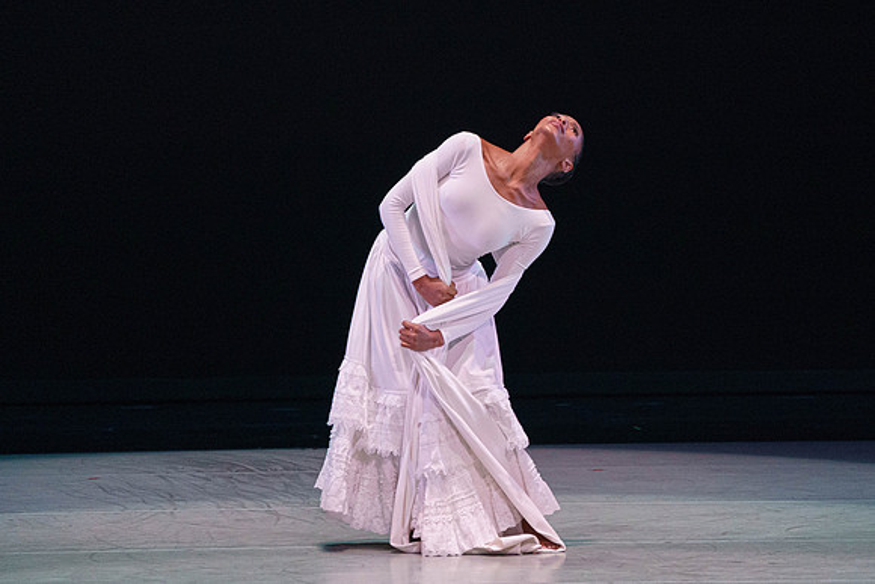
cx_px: 520
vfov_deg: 2.6
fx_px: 12689
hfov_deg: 3.9
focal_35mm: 522
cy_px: 258
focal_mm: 400
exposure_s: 1/400
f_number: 6.3
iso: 5000
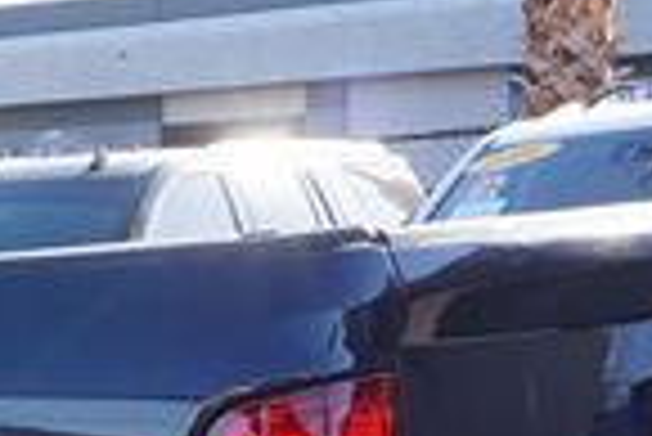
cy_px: 670
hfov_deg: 14.1
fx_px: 2393
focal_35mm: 132
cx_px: -450
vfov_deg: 10.1
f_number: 6.3
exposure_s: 1/80
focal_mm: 20
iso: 100
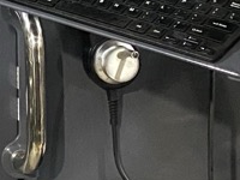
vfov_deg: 8.6
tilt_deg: -9.1
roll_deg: -1.3
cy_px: -140
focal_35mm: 166
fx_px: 1151
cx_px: -278
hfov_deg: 10.6
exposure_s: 1/30
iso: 800
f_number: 1.8
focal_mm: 4.25
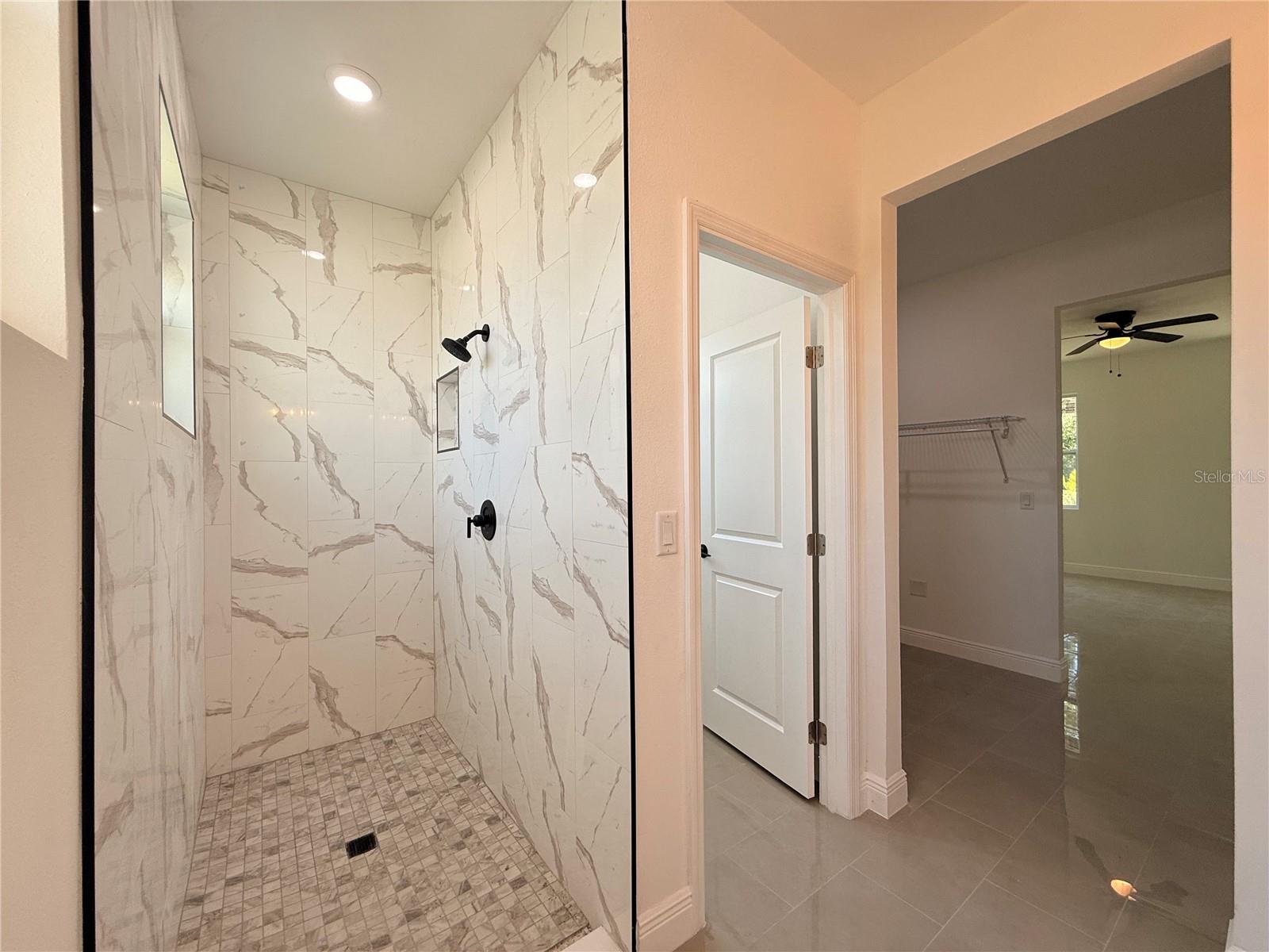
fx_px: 513
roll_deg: -0.5
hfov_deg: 102.1
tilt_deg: +1.0
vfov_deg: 85.7
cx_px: 634
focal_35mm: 14
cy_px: 476
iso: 50
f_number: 2.2
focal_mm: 2.22
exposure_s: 1/134
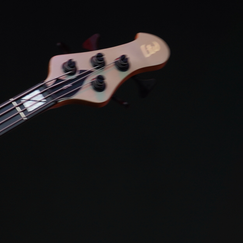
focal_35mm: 430
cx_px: -278
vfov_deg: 4.1
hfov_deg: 4.0
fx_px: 3415
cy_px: 2
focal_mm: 105
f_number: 4
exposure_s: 1/125
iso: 125
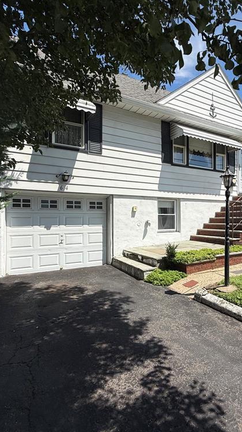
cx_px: 171
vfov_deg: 83.9
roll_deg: +0.3
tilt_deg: +0.3
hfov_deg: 52.0
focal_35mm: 21
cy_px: 219
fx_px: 240
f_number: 2.2
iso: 50
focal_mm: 2.22
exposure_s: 1/2976
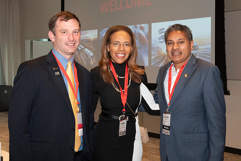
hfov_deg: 38.2
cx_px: 120
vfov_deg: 26.0
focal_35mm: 52
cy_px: 80
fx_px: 348
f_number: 9
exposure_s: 1/80
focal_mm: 35
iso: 2500
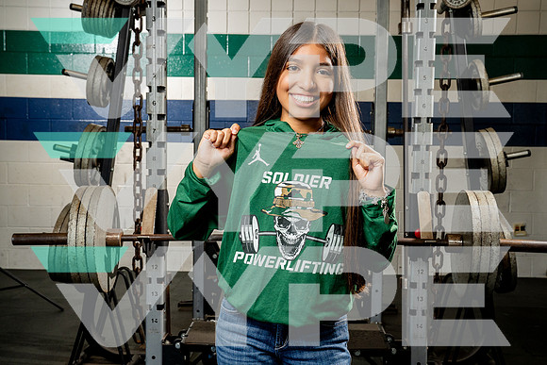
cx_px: 274
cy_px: 182
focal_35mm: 45
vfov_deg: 30.1
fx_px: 678
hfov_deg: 44.0
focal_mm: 41
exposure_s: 1/200
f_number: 7.1
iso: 800
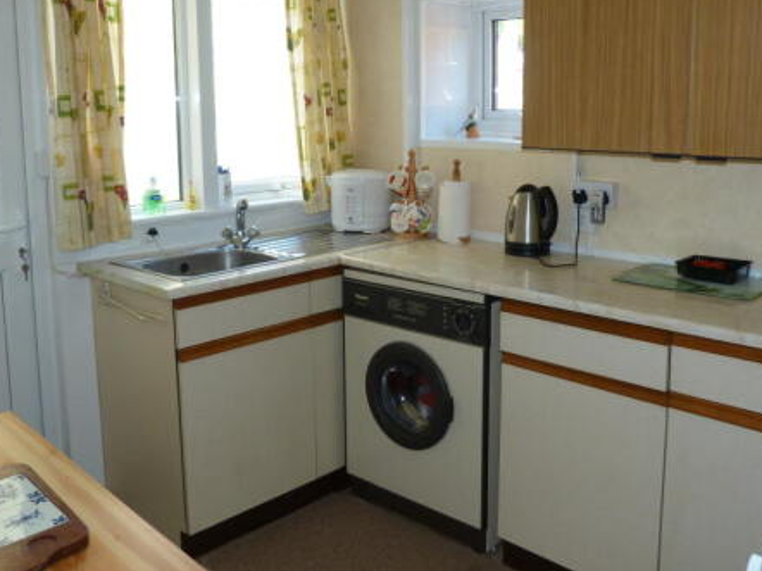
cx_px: 394
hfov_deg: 55.4
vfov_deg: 42.5
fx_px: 726
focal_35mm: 33
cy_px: 204
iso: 100
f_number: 2.8
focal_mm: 4.5
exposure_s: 1/60
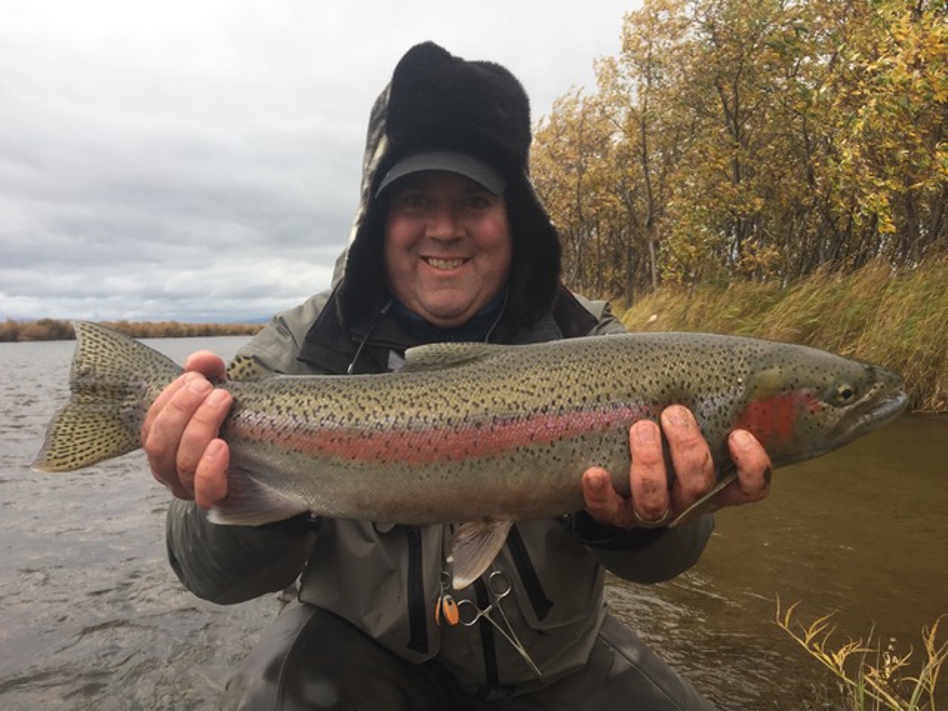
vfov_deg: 48.2
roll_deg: +0.6
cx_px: 474
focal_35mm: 29
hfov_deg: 61.7
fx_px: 794
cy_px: 356
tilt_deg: -2.7
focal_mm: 4.15
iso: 32
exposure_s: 1/278
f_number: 2.2
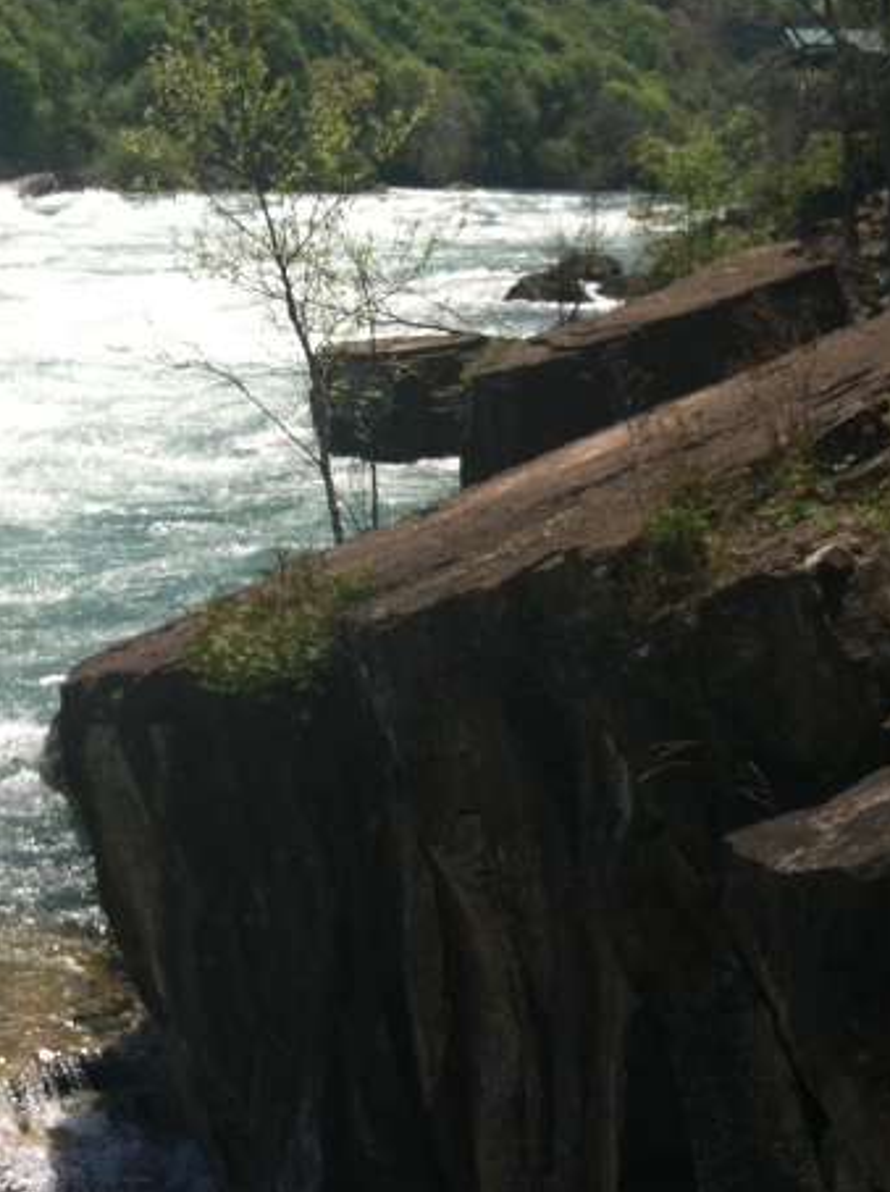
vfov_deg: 29.1
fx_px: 2269
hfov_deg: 22.2
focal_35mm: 66
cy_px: 352
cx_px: 375
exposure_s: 1/1154
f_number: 2.8
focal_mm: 3.85
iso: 80
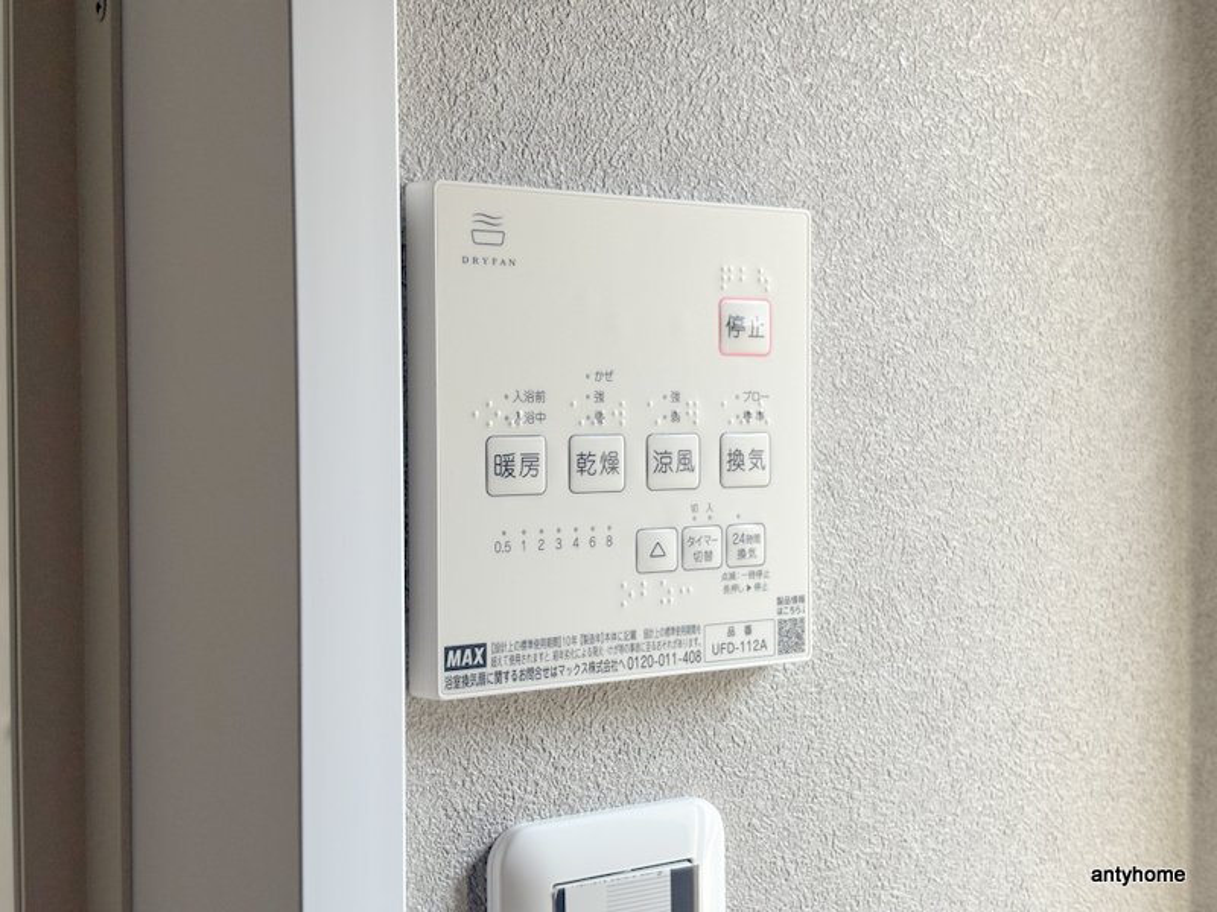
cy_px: 456
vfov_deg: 28.0
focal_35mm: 52
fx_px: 1828
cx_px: 608
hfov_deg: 36.8
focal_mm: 5.96
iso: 100
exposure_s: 1/60
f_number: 1.6
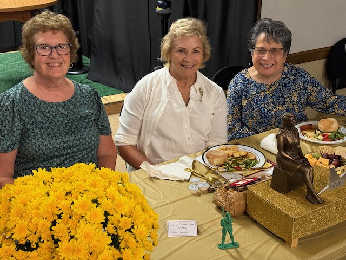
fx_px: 480
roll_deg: +0.2
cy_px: 130
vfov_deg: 30.3
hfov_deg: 39.7
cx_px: 173
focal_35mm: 48
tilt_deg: -24.5
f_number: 1.78
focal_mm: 6.76
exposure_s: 1/40
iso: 250
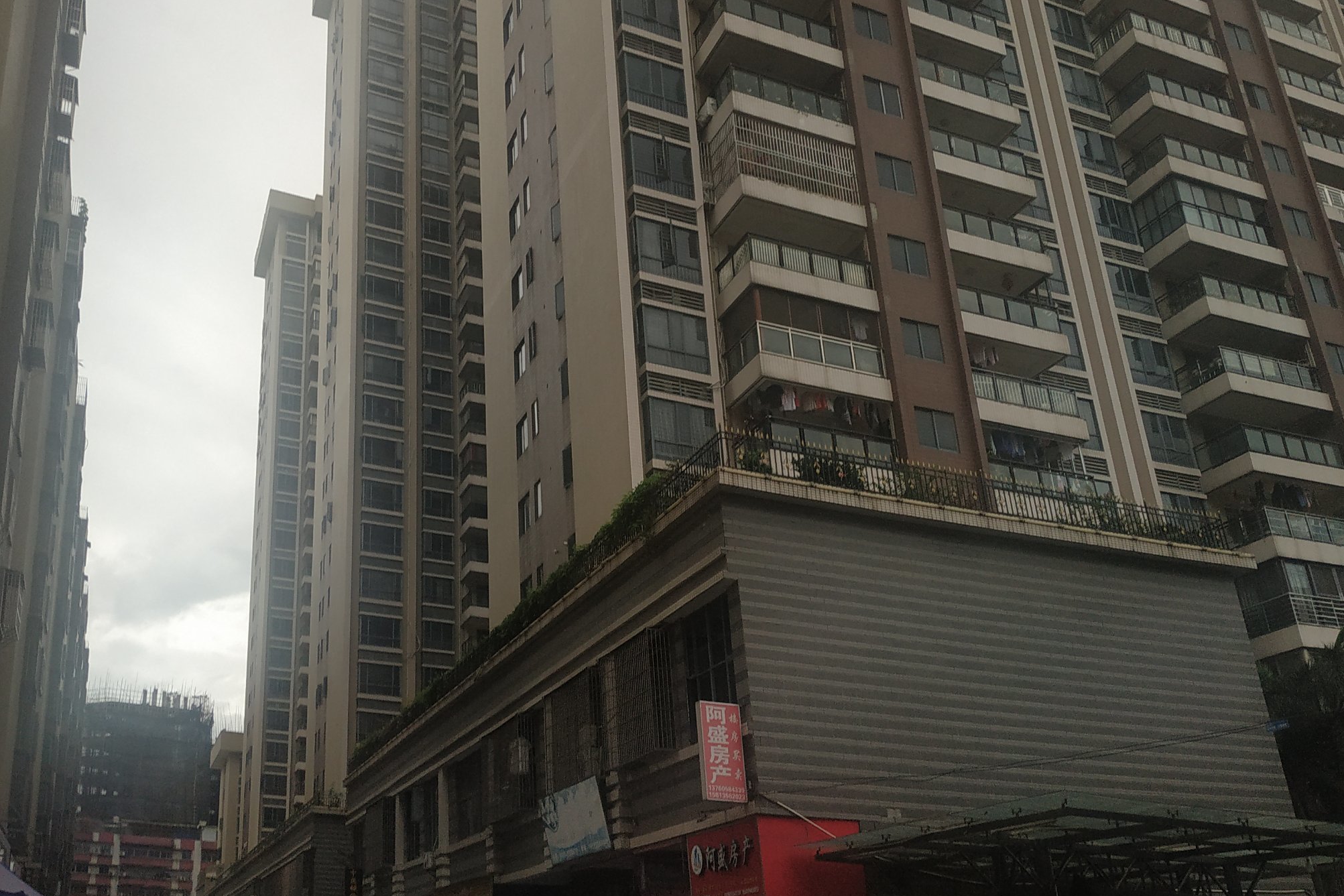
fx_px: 1269
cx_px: 686
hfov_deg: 55.8
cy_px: 474
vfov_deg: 38.9
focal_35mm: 34
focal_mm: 3.94
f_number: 1.9
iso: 125
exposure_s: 1/2000
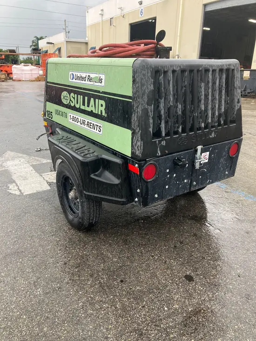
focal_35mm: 28
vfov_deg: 63.4
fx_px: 276
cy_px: 170
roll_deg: -2.8
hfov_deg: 49.8
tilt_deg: -18.0
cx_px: 128
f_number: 1.8
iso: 25
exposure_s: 1/130
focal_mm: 3.99
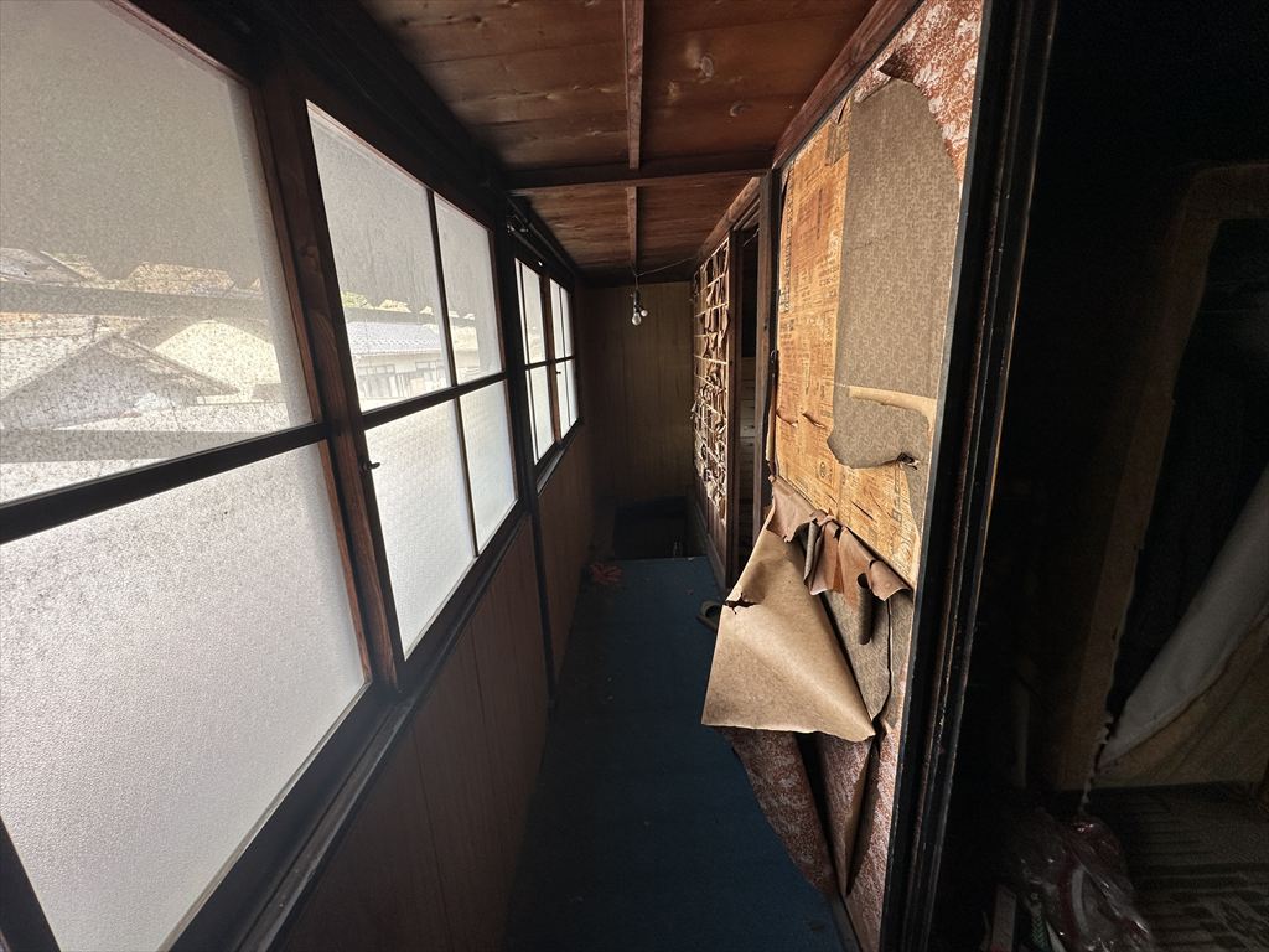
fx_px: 513
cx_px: 634
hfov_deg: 102.1
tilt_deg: -13.6
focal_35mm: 14
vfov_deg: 85.7
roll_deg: +2.1
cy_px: 476
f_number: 2.2
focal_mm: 2.22
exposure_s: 1/99
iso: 64
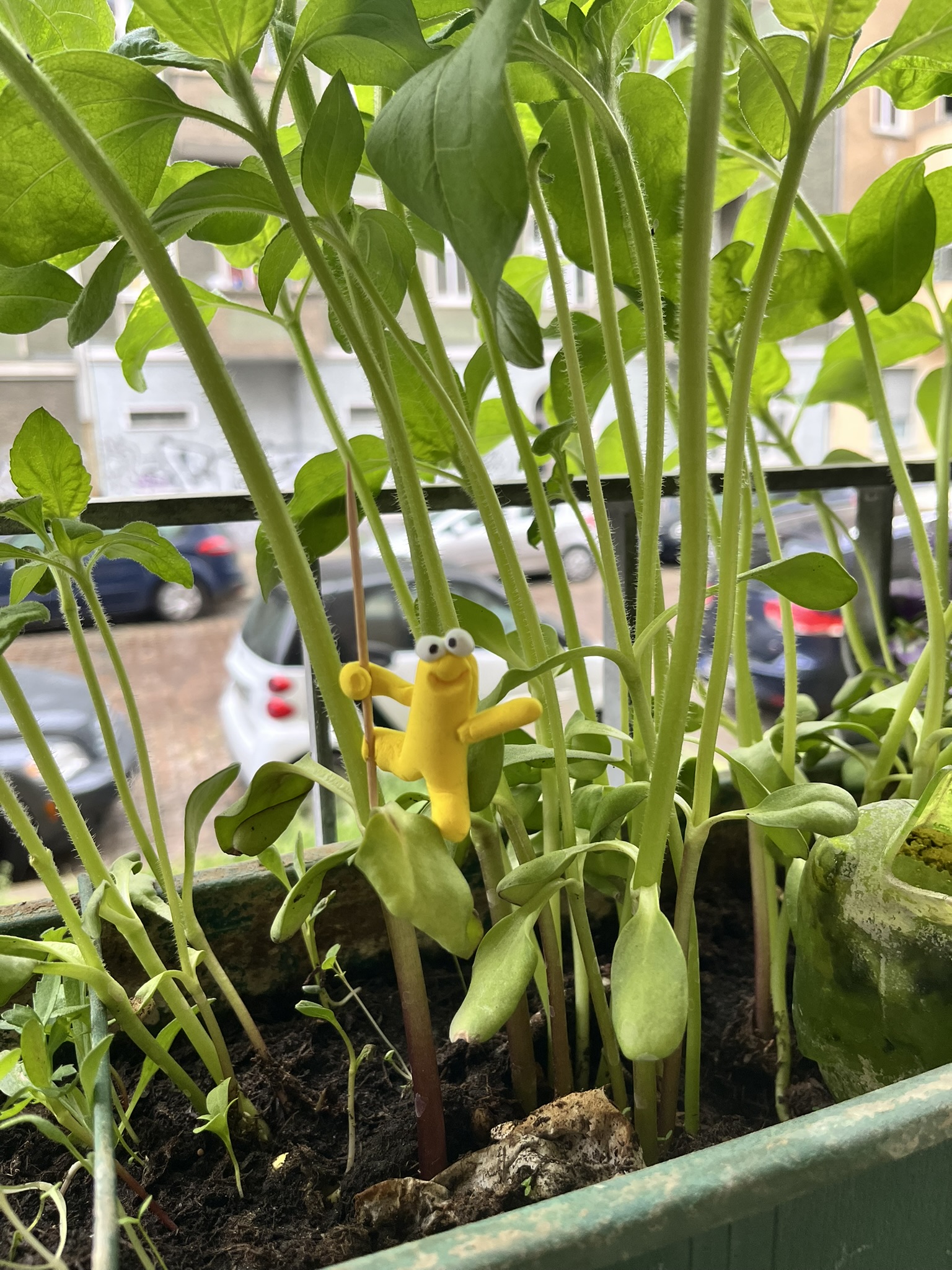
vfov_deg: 67.3
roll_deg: +1.7
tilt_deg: -10.4
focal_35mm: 26
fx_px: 953
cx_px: 476
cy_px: 635
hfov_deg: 53.1
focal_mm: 5.1
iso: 100
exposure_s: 1/121
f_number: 1.6
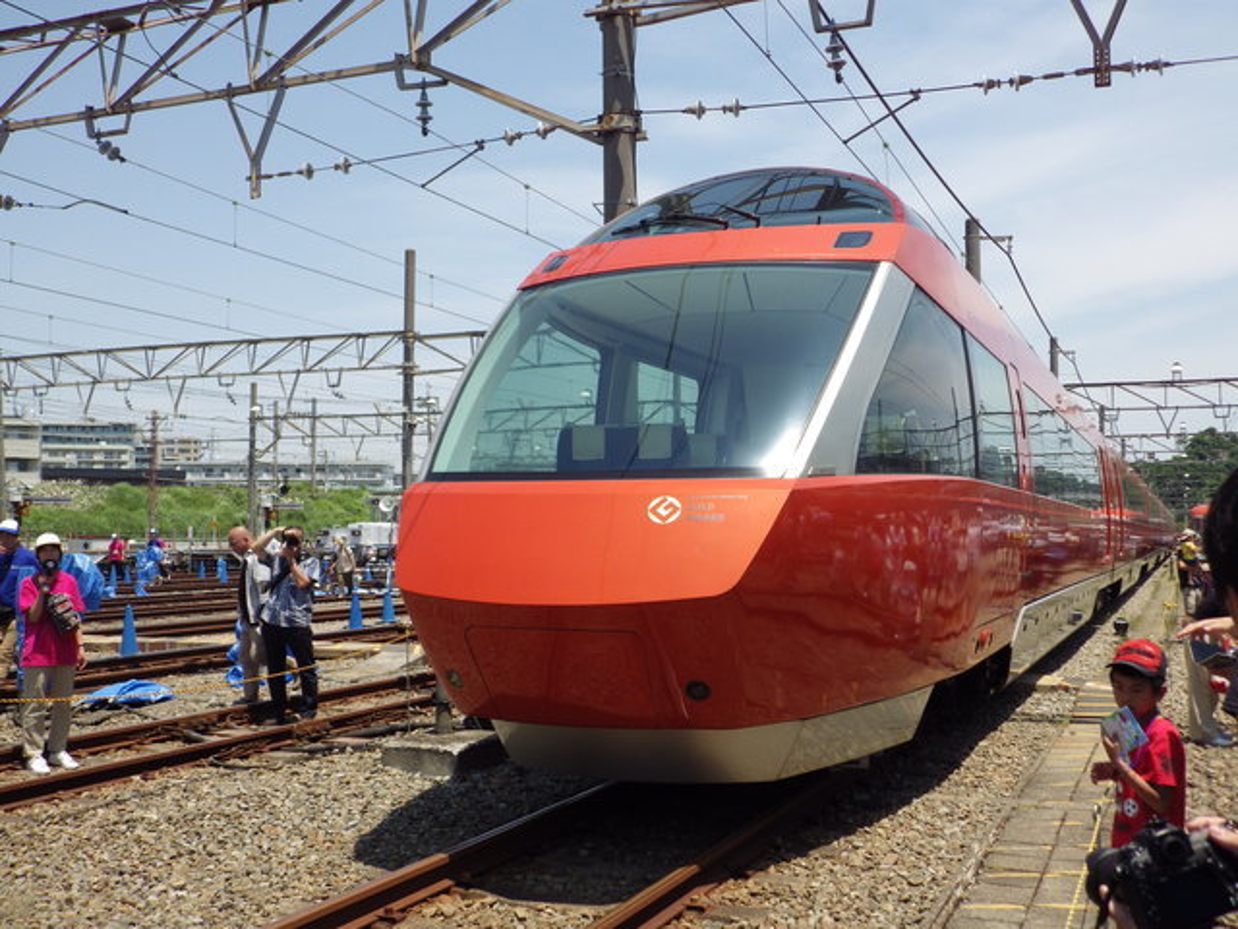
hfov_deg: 45.8
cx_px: 619
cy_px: 464
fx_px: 1466
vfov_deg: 35.1
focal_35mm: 41
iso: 100
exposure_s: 1/1000
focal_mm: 7.4
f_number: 3.6
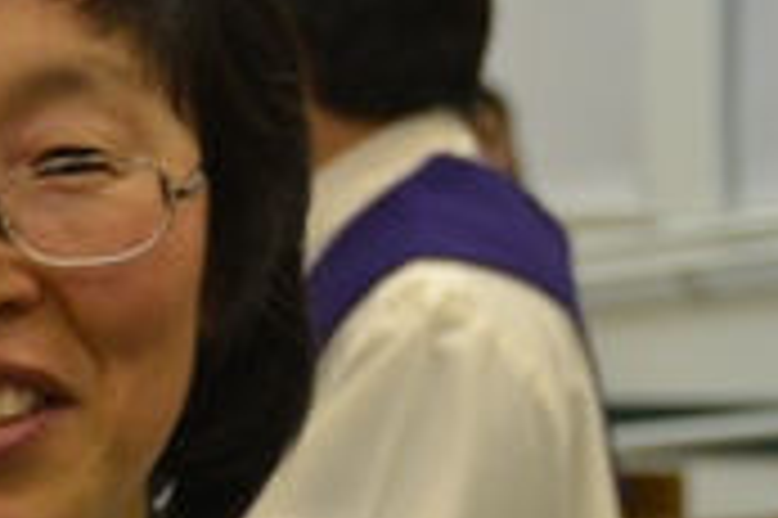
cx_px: -63
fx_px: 6218
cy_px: 572
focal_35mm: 288
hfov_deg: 7.1
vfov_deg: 4.8
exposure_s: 1/30
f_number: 4.8
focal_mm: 52
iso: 900
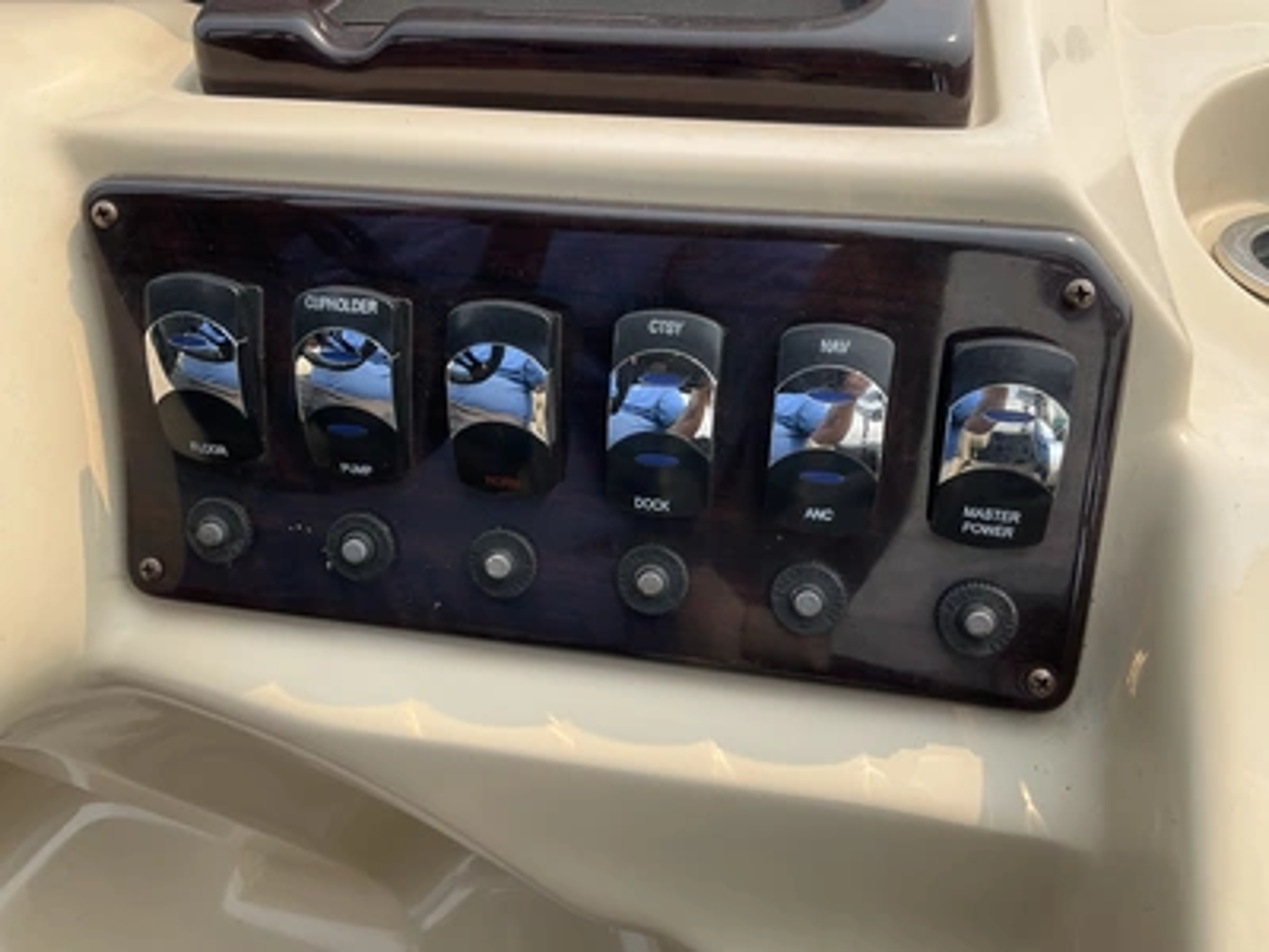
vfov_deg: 48.2
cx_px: 634
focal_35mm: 29
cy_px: 476
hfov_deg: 61.7
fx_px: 1063
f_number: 1.8
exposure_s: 1/759
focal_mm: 3
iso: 25
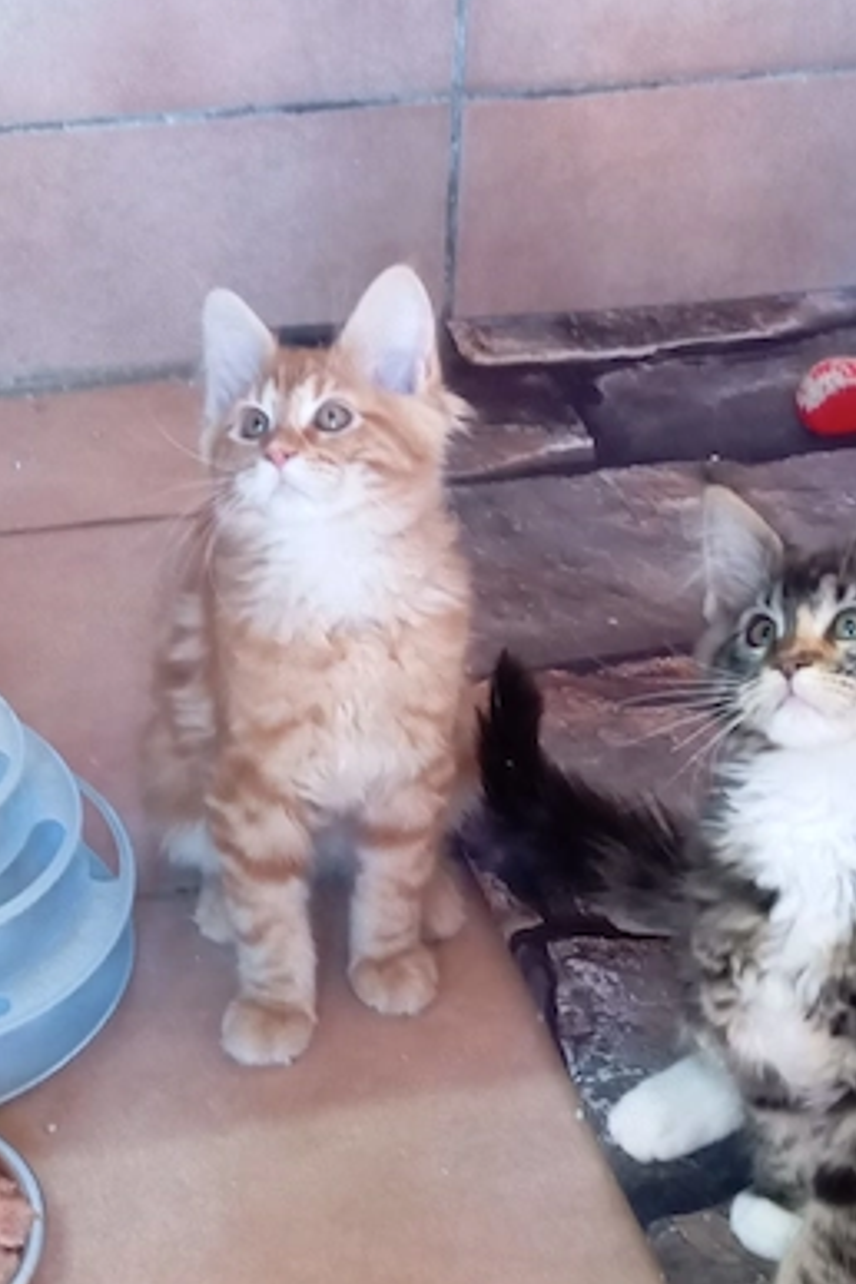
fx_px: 1070
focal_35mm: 30
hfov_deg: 43.6
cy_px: 634
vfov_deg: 61.9
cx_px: 458
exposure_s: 1/33.3
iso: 859
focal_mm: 4.22
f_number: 1.8
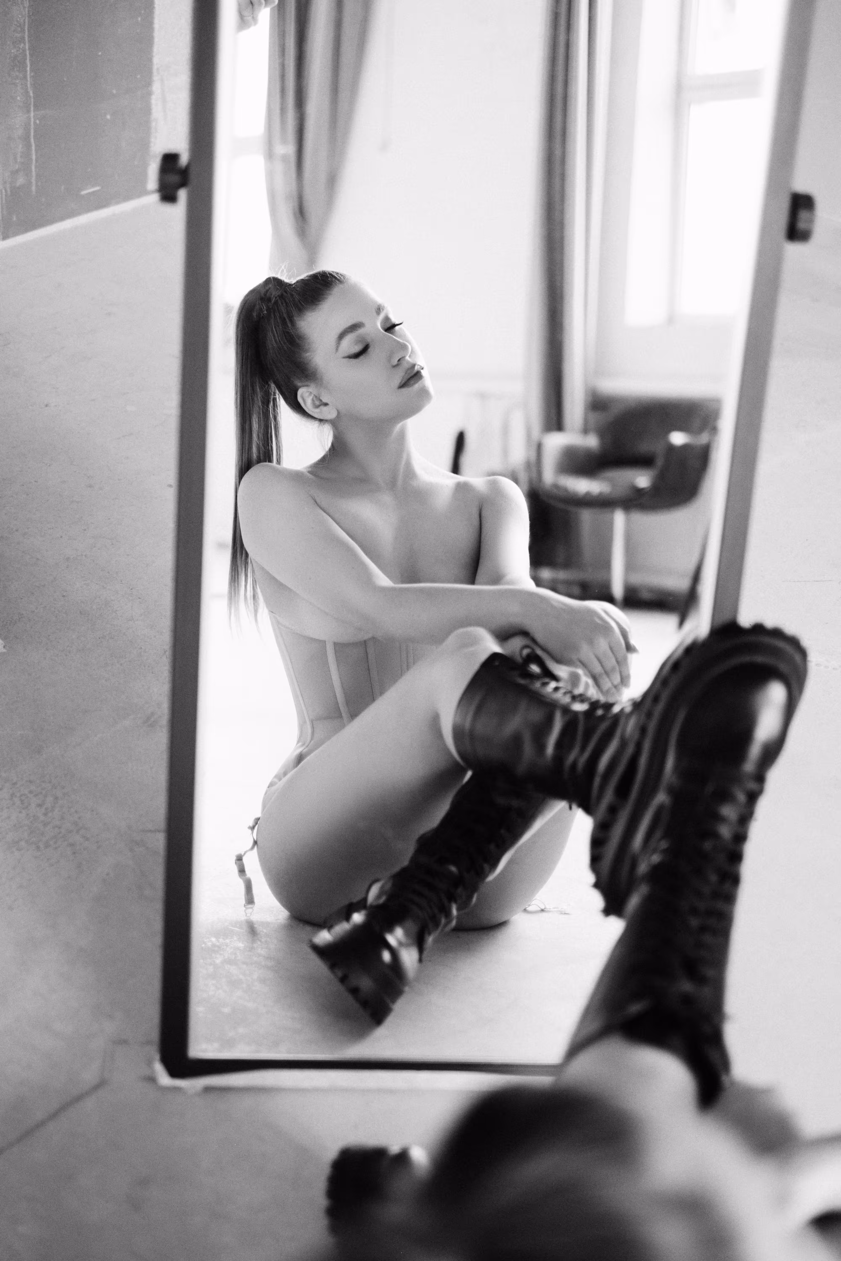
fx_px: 1857
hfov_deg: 25.5
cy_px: 630
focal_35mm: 53
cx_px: 420
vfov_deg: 37.5
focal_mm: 35
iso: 500
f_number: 1.4
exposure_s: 1/125
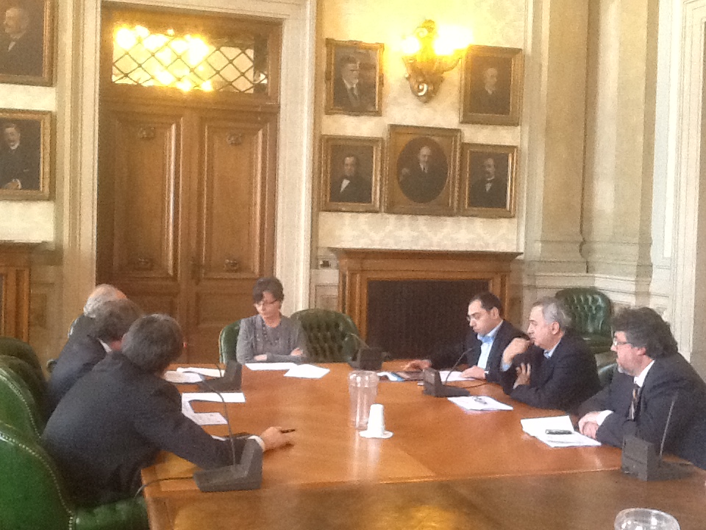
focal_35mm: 44
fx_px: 897
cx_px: 353
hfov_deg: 42.9
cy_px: 265
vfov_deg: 32.9
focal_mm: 2.03
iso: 320
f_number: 2.4
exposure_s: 1/30
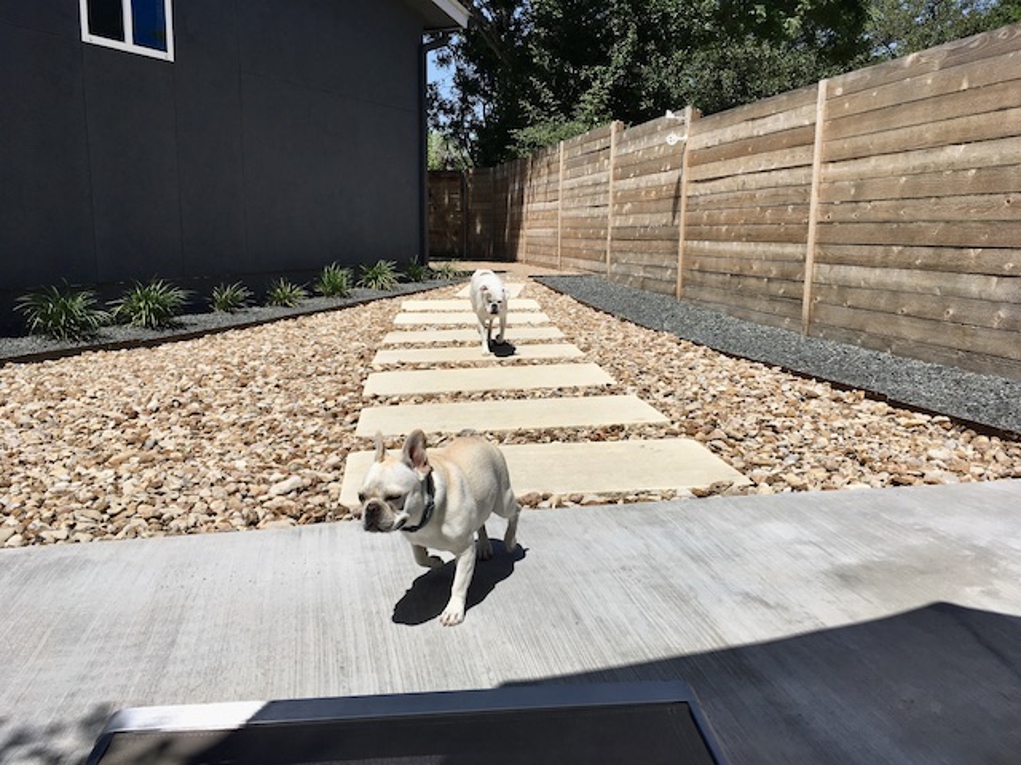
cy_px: 382
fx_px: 855
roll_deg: +1.6
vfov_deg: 48.2
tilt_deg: -13.0
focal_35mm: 29
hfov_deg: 61.7
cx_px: 510
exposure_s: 1/2959
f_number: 2.2
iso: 25
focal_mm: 4.15
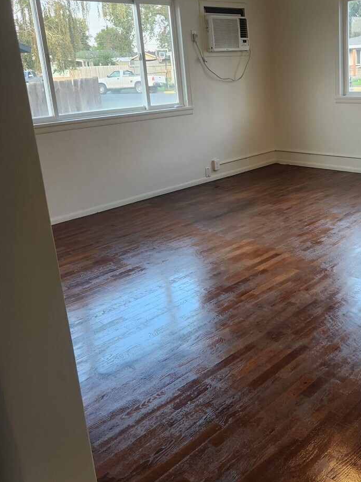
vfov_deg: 51.1
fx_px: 501
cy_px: 203
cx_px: 280
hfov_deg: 38.4
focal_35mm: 36
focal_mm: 5.4
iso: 100
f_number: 1.8
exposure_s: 1/120
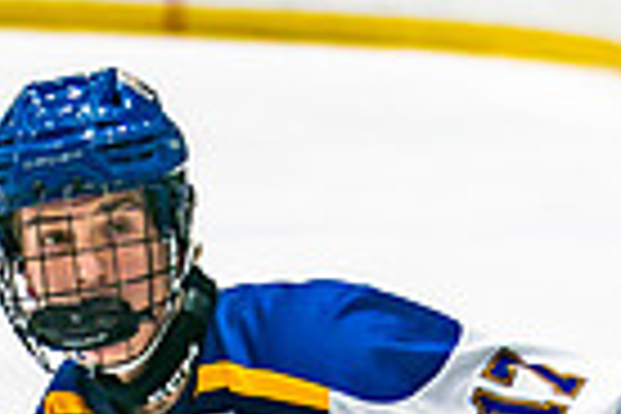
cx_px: 396
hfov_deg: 2.8
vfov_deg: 1.8
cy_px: 556
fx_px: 12850
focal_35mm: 745
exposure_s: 1/640
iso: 500
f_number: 2.8
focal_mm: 102
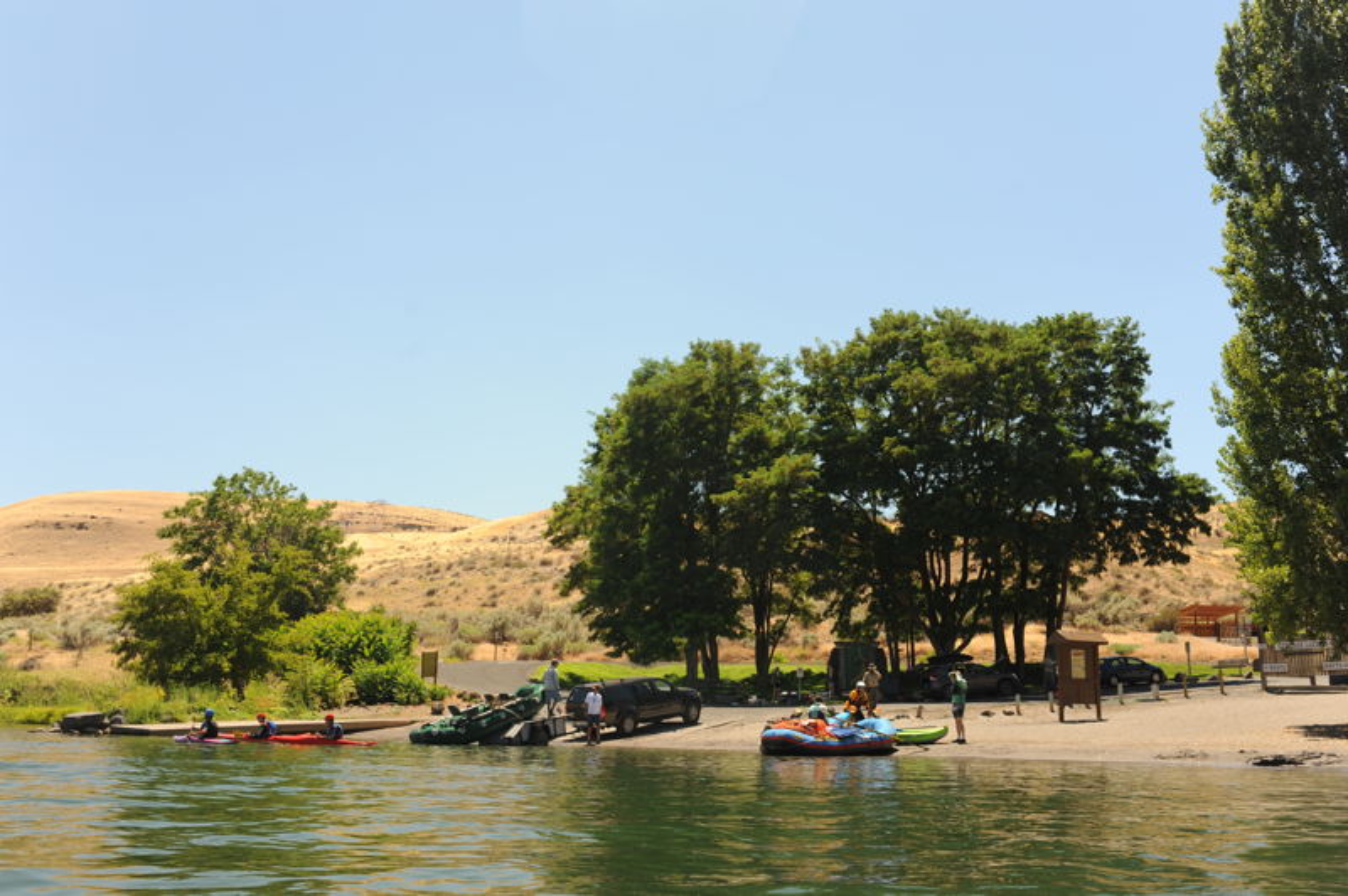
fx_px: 1309
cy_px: 448
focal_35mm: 35
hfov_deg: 54.5
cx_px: 674
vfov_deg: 37.8
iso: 200
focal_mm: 35
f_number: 7.1
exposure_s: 1/200
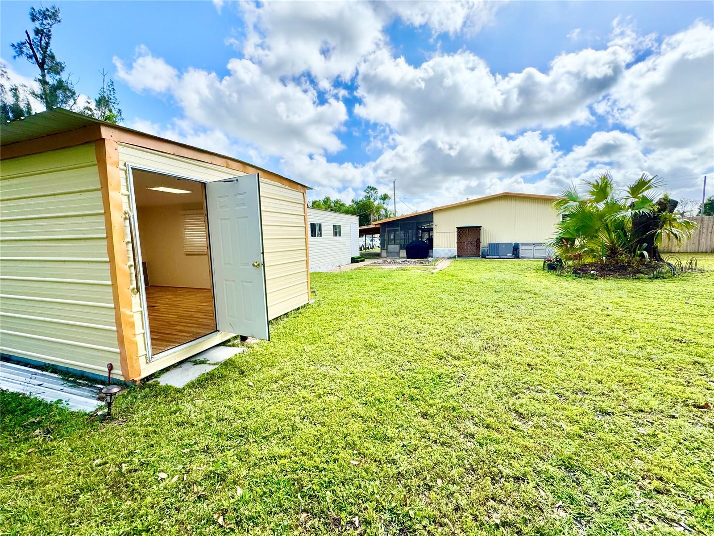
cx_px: 357
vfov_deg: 85.7
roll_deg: +1.3
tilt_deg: -7.1
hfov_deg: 102.1
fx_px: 289
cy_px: 268
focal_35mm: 14
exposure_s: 1/1536
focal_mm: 2.22
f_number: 2.2
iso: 50
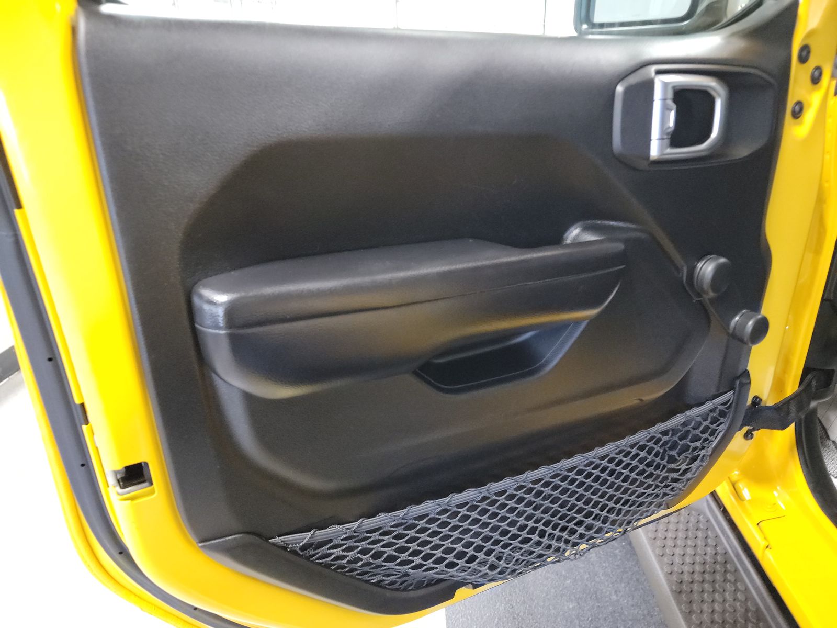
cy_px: 314
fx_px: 580
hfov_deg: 71.6
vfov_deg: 56.8
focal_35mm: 24
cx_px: 418
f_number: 1.8
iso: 1715
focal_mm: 6.7
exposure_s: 1/30
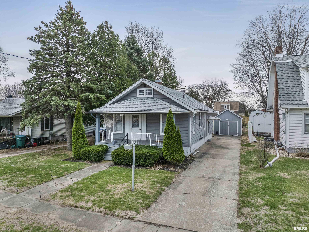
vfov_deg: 56.8
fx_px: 214
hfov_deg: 71.6
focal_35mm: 24
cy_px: 116
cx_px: 154
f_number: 2.8
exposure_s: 1/1000
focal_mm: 12.29
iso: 240
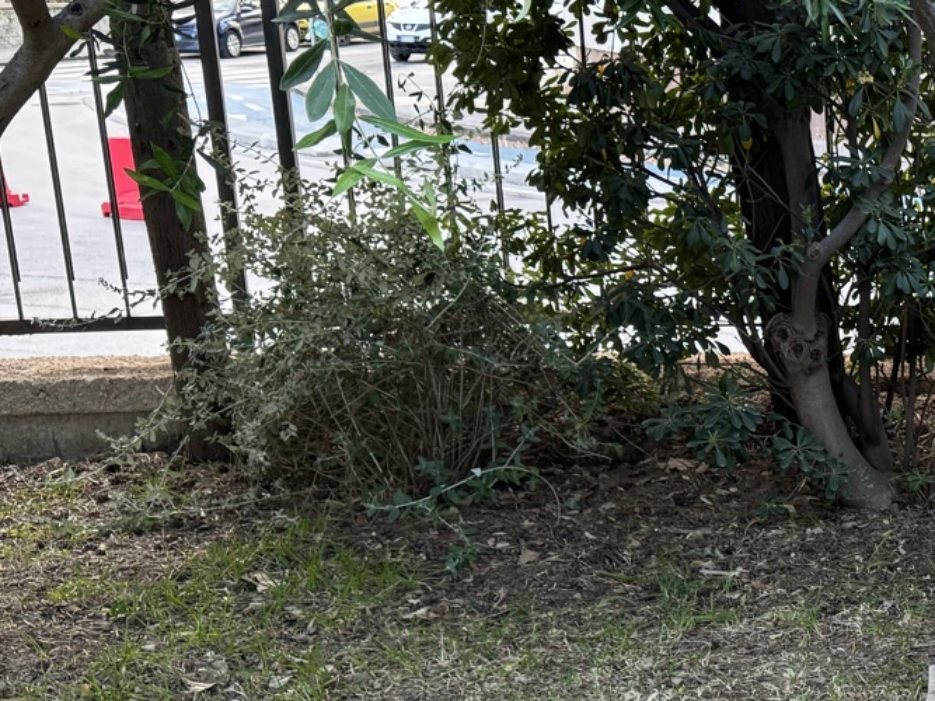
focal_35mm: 72
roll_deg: -0.1
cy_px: 576
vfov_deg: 20.2
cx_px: 1190
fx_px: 1944
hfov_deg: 24.0
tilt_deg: -16.9
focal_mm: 6.76
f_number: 1.78
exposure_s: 1/121
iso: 125
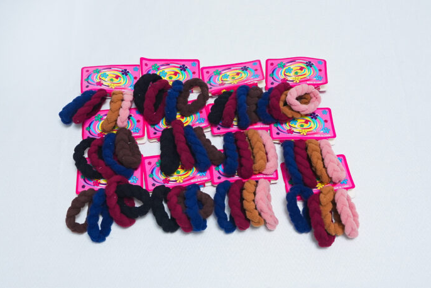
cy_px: 142
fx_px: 599
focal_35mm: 50
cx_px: 213
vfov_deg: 27.0
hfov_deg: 39.6
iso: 2500
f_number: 10
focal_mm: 33
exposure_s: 1/160
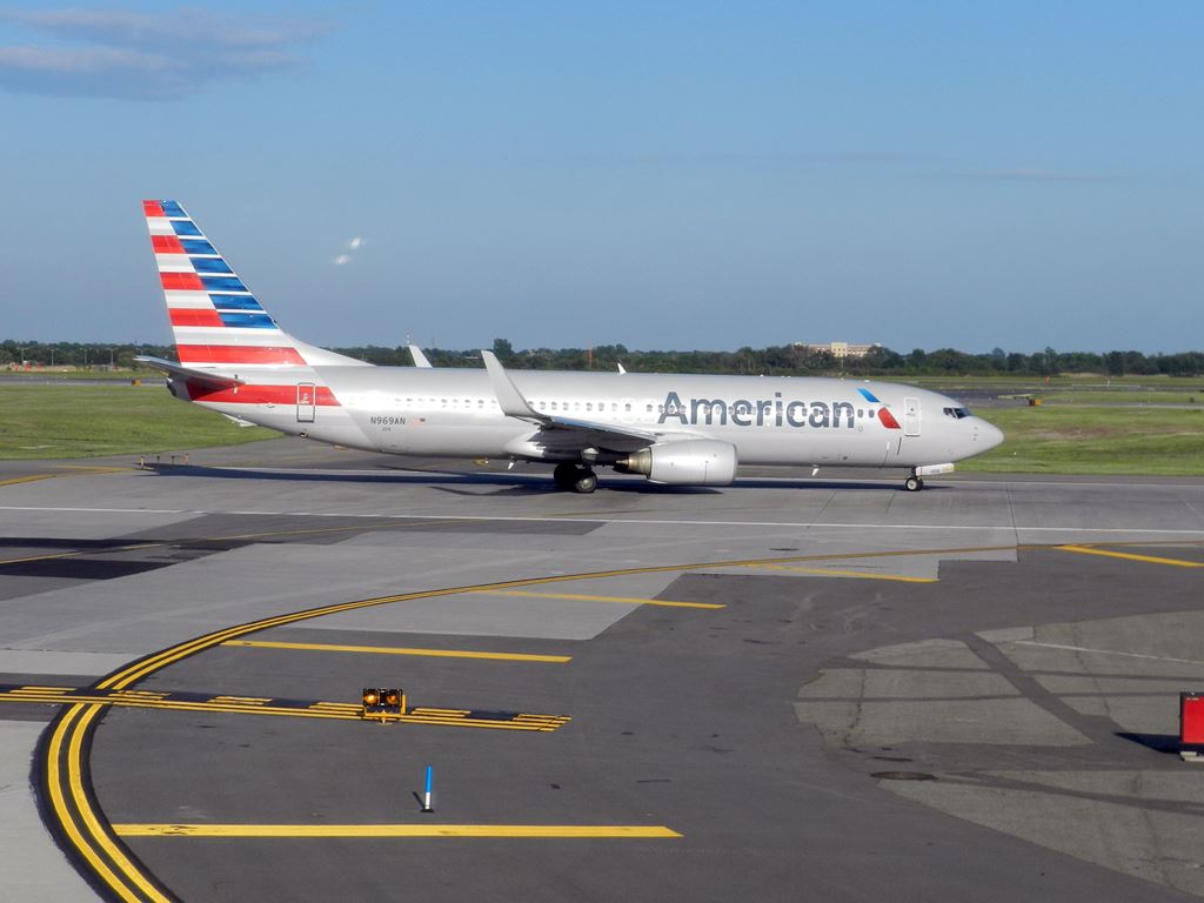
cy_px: 452
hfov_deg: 23.3
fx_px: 2922
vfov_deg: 17.6
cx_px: 602
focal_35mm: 84
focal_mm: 14.9
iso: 160
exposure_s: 1/800
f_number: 5
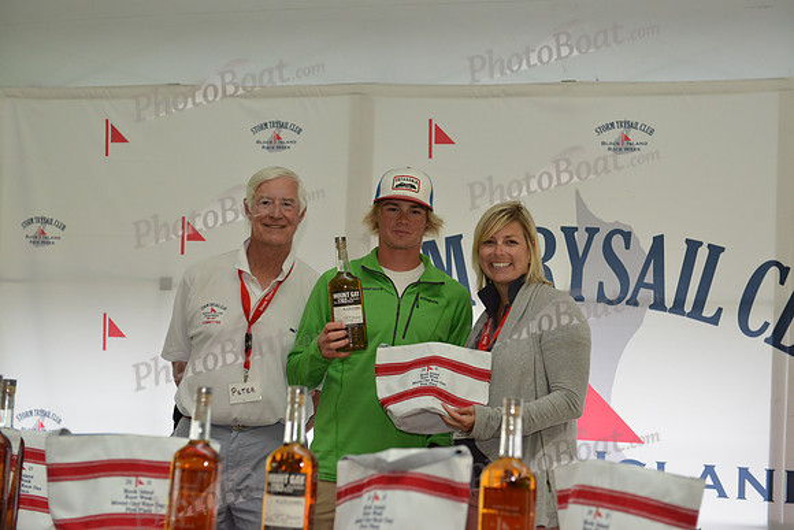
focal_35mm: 70
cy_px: 265
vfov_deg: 19.5
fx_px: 1544
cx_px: 397
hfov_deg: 28.8
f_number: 4.5
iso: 1600
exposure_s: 1/250
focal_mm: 70
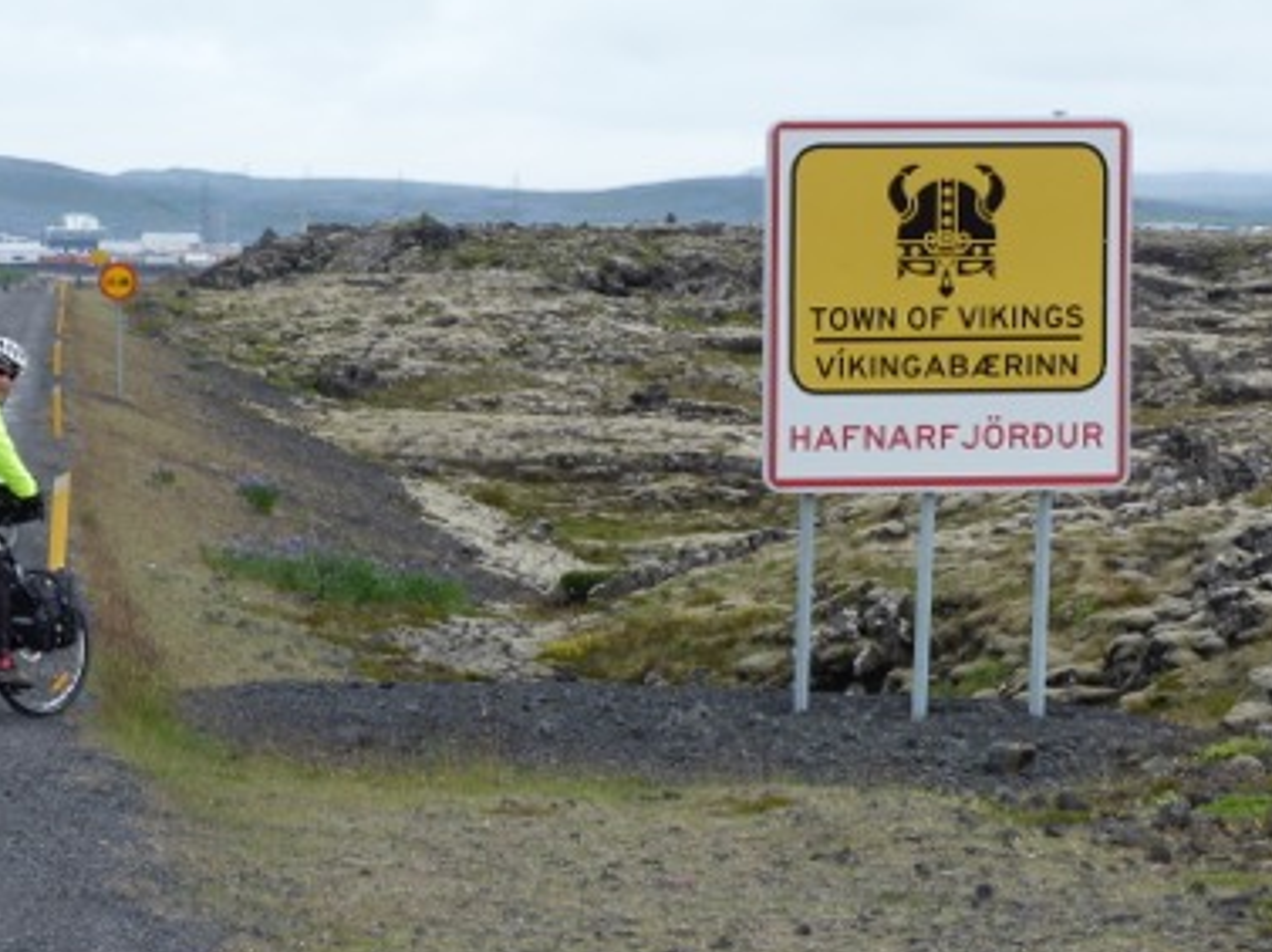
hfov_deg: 11.4
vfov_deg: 8.5
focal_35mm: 174
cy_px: 462
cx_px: 493
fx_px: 6388
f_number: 4.5
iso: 80
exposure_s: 1/200
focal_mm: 22.7
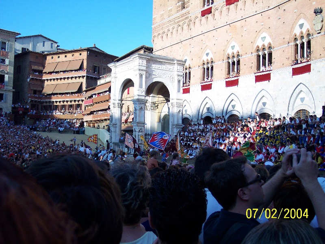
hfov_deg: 49.0
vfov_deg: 37.7
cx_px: 162
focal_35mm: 38
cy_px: 122
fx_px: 357
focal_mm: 8
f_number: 2.8
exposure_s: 1/700
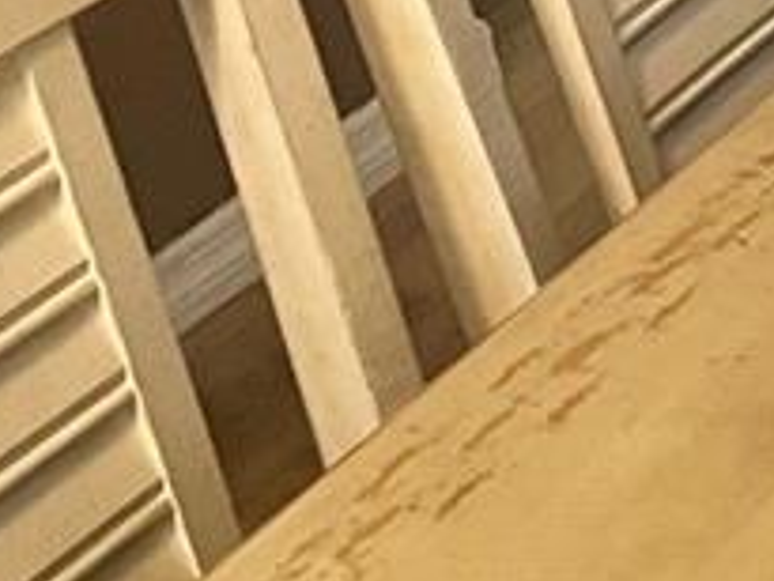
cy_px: -649
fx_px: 3401
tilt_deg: -14.0
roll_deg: +0.2
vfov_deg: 9.1
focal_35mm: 152
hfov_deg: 11.5
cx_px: 1612
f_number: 1.6
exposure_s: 1/60
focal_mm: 5.1
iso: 400
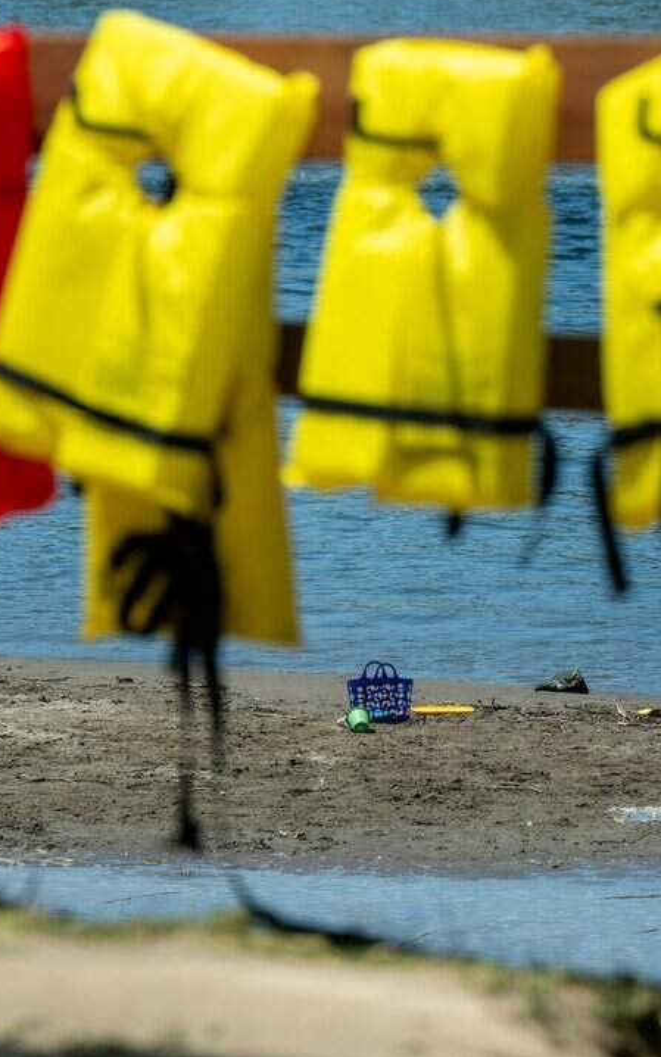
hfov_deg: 3.2
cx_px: 367
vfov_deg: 5.1
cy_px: 523
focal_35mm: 409
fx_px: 11784
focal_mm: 240
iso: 200
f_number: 9
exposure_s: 1/500
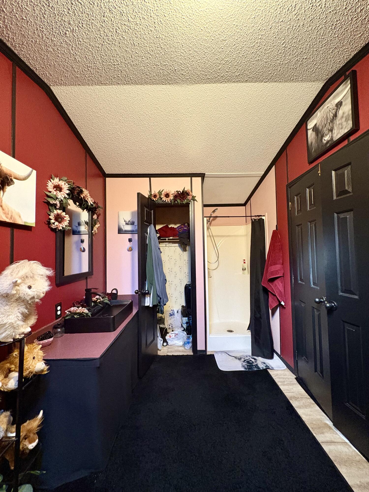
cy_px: 246
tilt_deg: +2.4
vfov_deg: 102.1
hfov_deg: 85.7
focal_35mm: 14
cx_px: 184
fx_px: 199
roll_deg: +1.2
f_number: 2.2
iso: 640
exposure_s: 1/40
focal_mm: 2.22
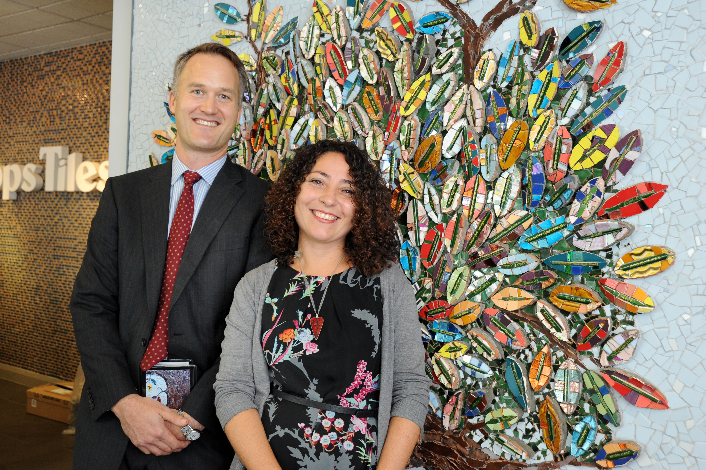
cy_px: 235
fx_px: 686
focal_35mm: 35
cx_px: 353
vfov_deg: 37.8
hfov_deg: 54.5
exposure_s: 1/80
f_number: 6.3
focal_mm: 35
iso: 1600
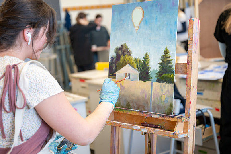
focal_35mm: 57
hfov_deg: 35.0
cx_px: 116
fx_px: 366
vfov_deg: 23.8
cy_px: 77
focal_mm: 57
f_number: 2.8
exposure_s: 1/100
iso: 320
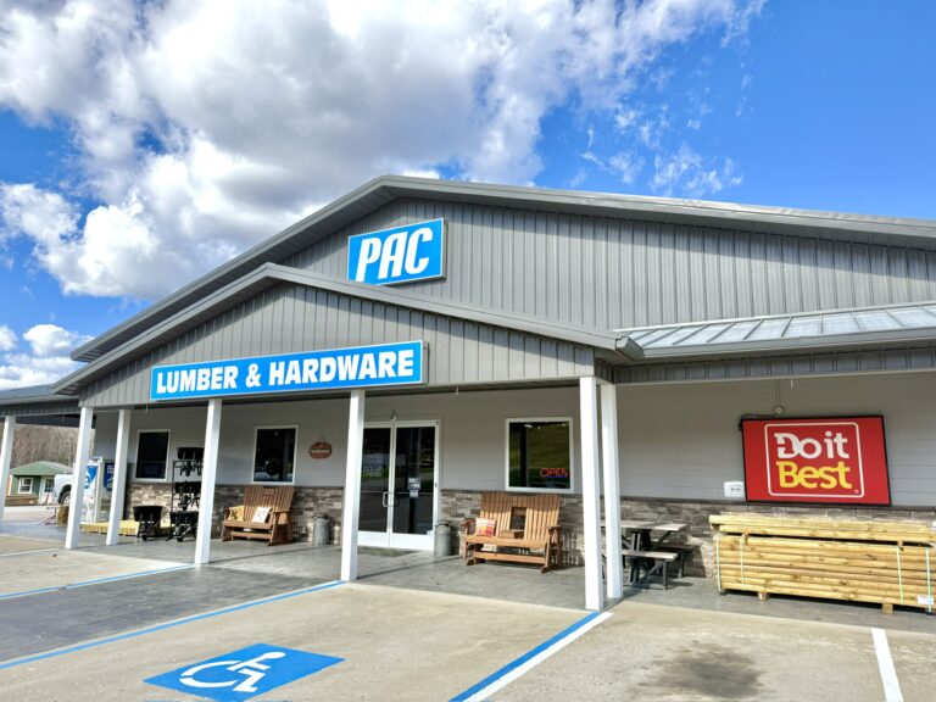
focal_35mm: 24
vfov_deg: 56.8
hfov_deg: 71.6
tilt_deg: +9.2
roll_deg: -1.6
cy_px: 351
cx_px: 468
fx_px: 649
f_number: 1.78
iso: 100
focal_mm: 6.76
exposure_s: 1/3021
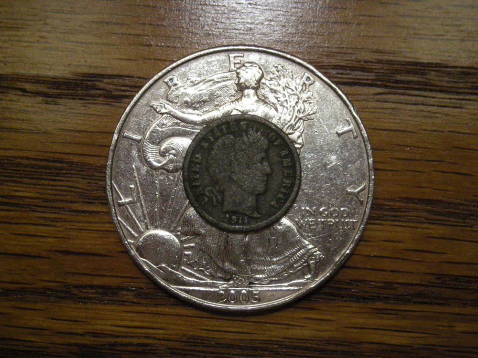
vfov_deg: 19.4
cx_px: 239
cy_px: 179
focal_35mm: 76
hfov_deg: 25.7
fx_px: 1049
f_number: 3.9
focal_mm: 12.3
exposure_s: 1/71.8
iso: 280
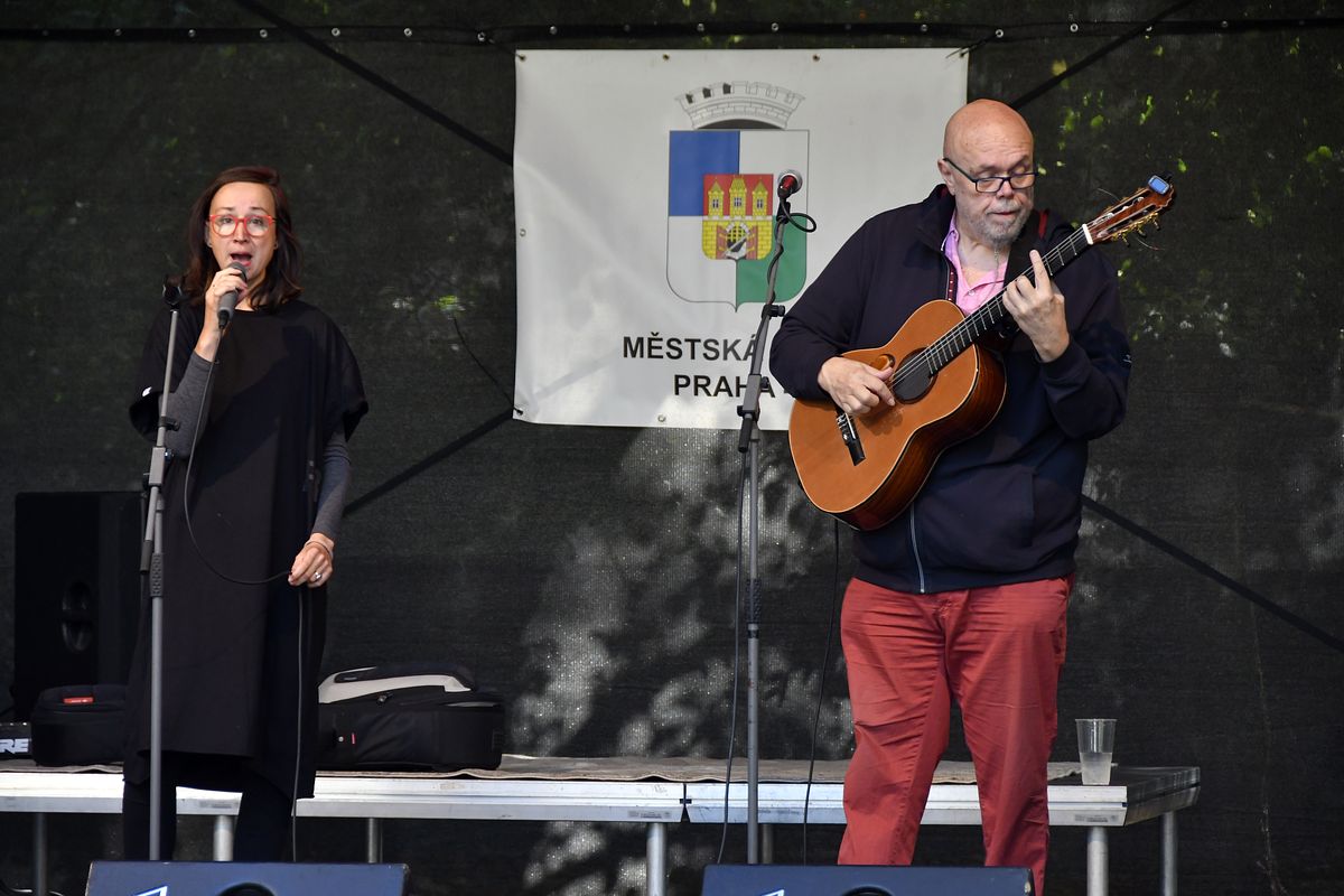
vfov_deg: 6.8
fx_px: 7559
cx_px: 672
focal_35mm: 202
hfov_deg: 10.2
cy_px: 448
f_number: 5.6
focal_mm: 135
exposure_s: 1/320
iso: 1250
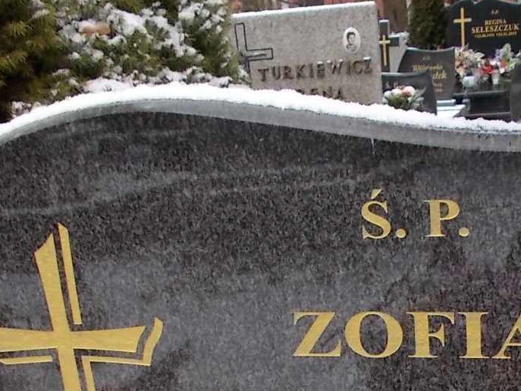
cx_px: 352
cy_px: 430
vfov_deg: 22.6
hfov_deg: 31.4
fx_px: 918
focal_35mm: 61
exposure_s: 1/160
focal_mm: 4.6
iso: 80
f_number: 3.2
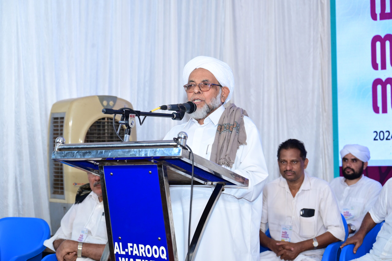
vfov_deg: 17.9
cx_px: 196
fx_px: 827
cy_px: 130
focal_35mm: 76
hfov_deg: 26.7
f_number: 6
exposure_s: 1/160
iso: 2000
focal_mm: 76
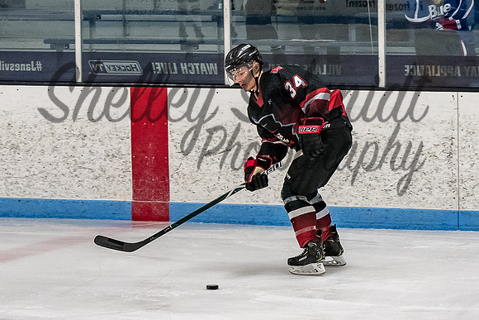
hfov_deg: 7.0
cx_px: 286
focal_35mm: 296
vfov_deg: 4.7
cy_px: 137
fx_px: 3933
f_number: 3.5
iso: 1600
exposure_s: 1/800
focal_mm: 90
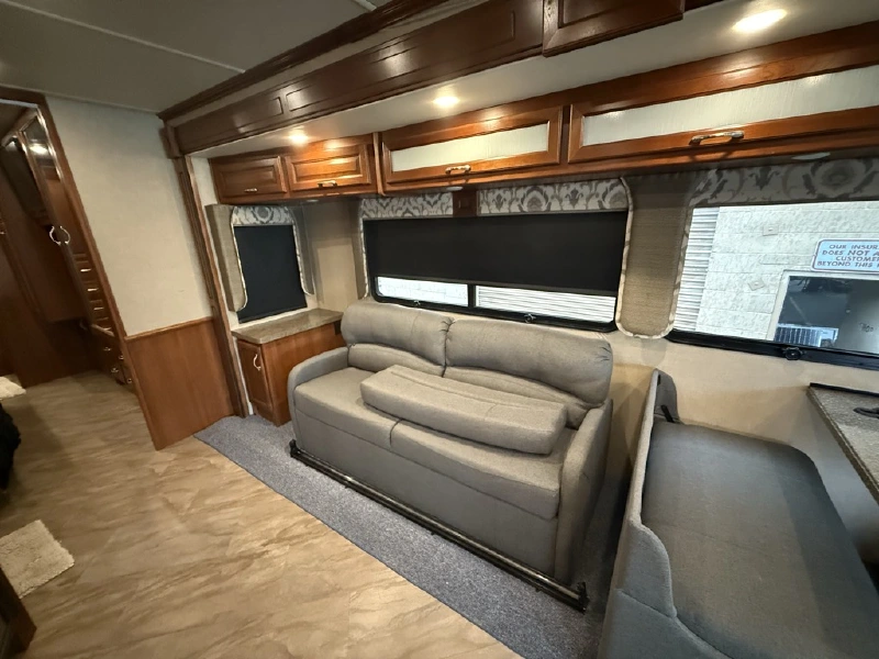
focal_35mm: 14
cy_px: 330
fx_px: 356
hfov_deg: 102.1
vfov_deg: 85.7
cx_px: 440
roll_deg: +2.2
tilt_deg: -16.9
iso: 1250
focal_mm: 2.22
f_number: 2.2
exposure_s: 1/40
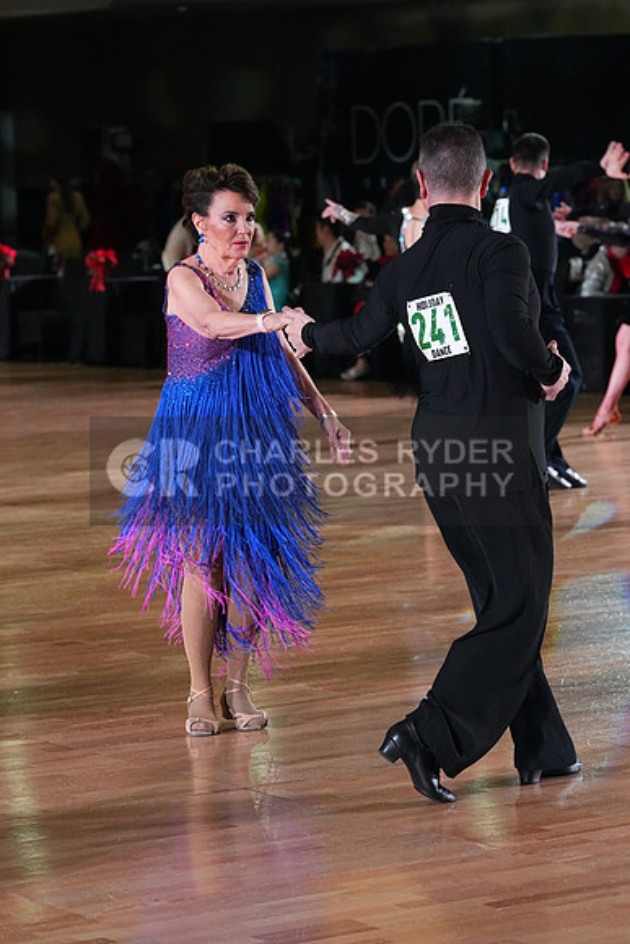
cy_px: 472
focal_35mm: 129
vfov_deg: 15.9
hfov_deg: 10.6
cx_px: 315
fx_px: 3384
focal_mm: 129
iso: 8000
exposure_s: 1/400
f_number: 6.3
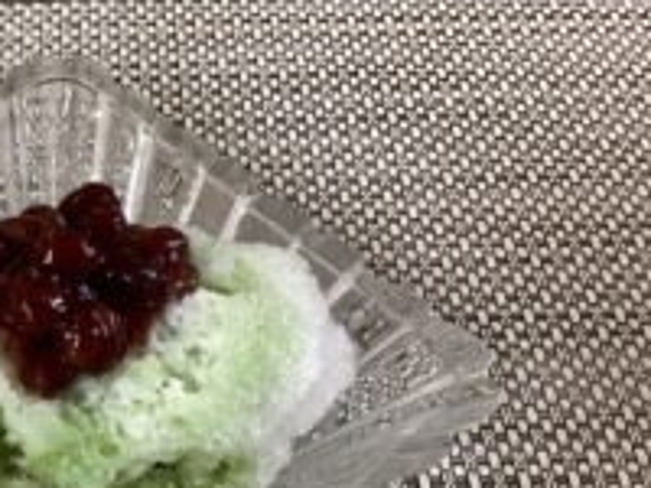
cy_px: 444
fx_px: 1091
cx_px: 63
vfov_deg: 24.5
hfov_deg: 31.6
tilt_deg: -60.7
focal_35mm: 58
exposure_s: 1/60
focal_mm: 3.3
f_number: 2.4
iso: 160
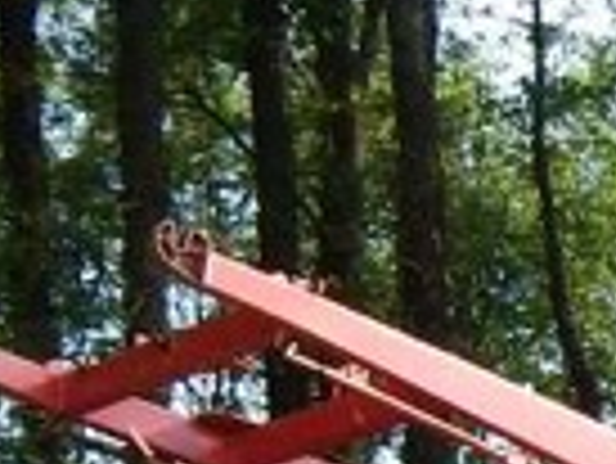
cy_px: 860
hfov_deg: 9.6
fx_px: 3117
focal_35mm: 175
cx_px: 1623
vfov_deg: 8.2
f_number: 4
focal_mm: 5.4
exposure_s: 1/250
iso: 125
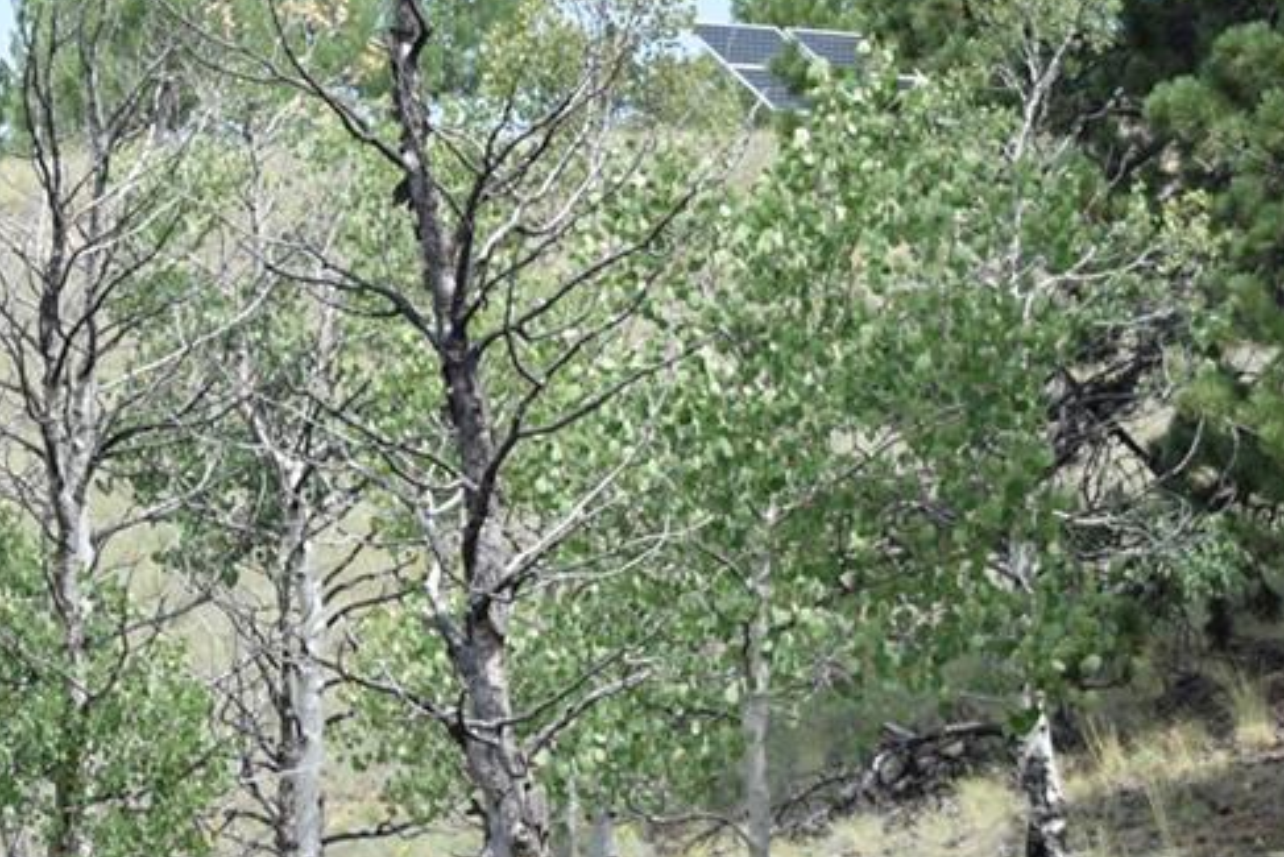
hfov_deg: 13.9
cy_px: 185
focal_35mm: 138
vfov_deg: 9.9
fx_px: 4923
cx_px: -664
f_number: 8
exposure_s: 1/250
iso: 200
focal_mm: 28
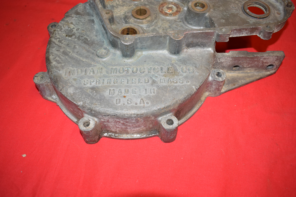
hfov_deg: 59.5
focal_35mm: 32
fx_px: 259
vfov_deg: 41.7
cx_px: 148
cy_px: 98
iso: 640
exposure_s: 1/125
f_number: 5
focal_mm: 21
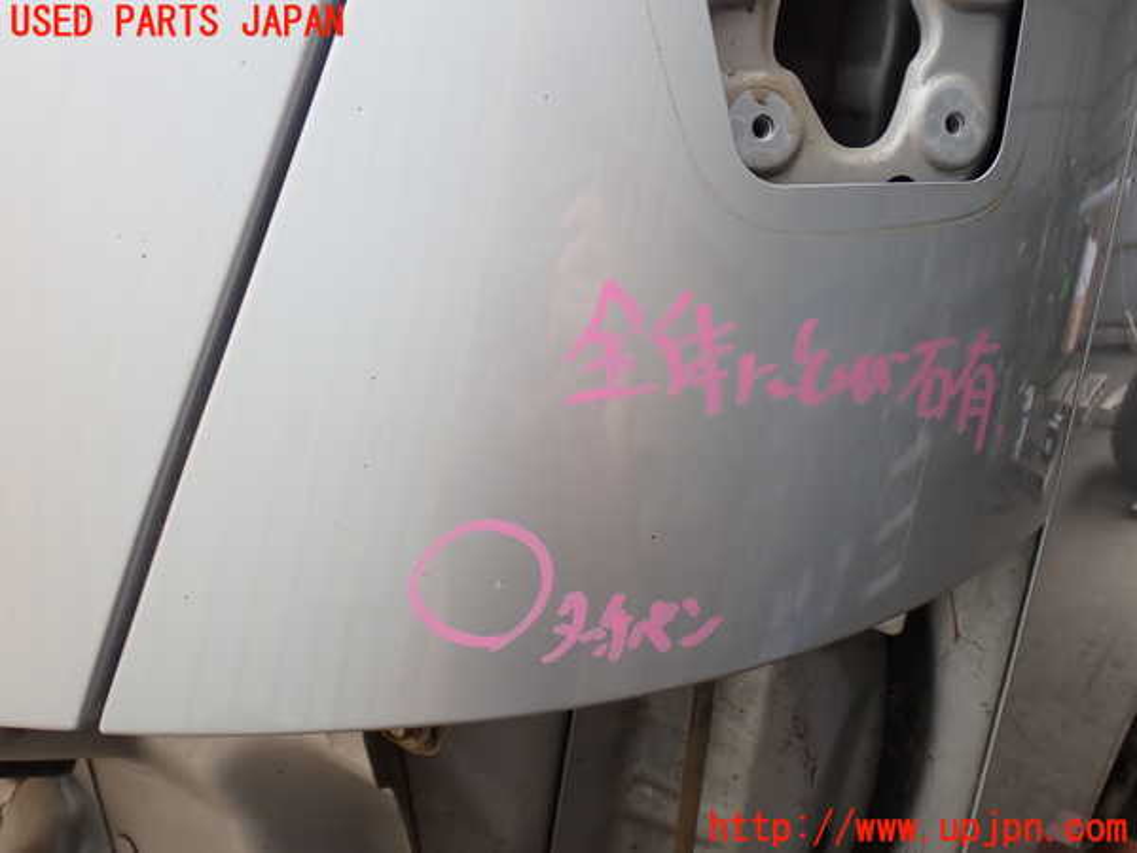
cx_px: 568
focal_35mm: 38
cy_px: 426
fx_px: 1248
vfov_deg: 37.7
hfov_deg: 49.0
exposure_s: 1/125
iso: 100
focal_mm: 6.83
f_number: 3.5
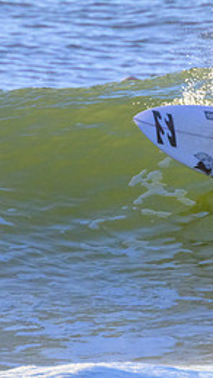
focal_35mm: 2578
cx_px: 228
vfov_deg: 0.8
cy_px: 82
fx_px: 25843
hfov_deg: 0.5
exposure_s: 1/1000
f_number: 11
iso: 1250
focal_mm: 800
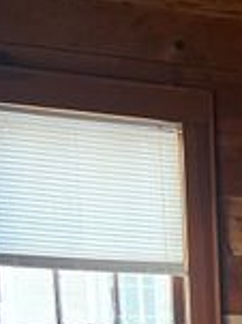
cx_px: 512
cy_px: 570
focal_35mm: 115
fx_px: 1073
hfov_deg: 11.4
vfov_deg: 15.0
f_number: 1.5
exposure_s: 1/52
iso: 500
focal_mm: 5.7
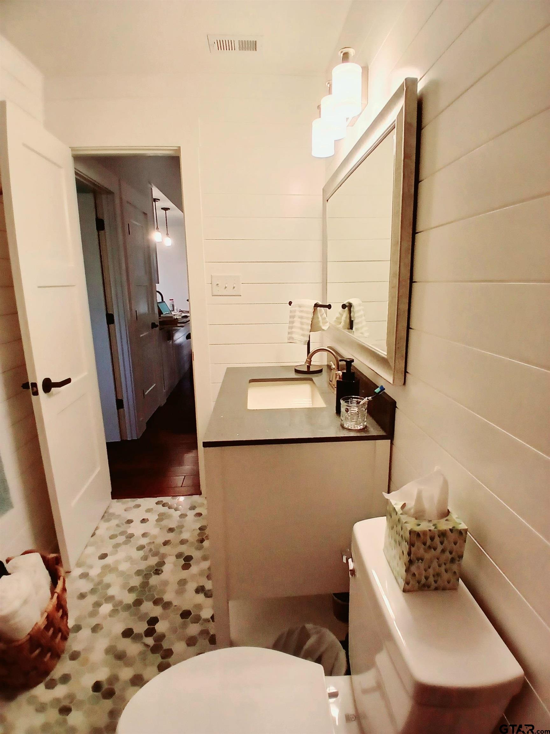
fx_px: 360
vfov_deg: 91.0
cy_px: 367
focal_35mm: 17
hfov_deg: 74.7
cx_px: 275
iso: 100
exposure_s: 1/30
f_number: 2.2
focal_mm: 1.4
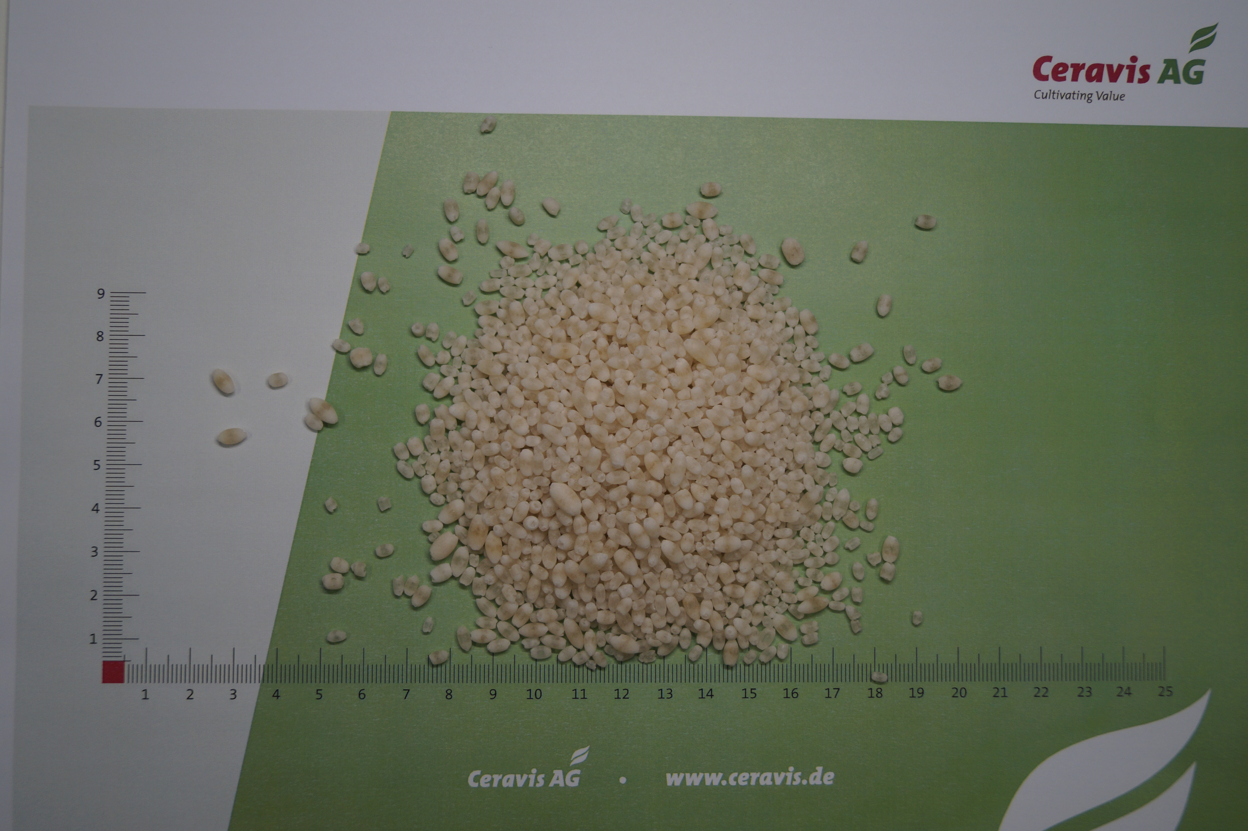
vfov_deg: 29.8
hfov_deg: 43.6
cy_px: 416
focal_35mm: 45
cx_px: 624
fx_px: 1559
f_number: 4.5
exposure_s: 1/160
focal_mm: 30
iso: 200
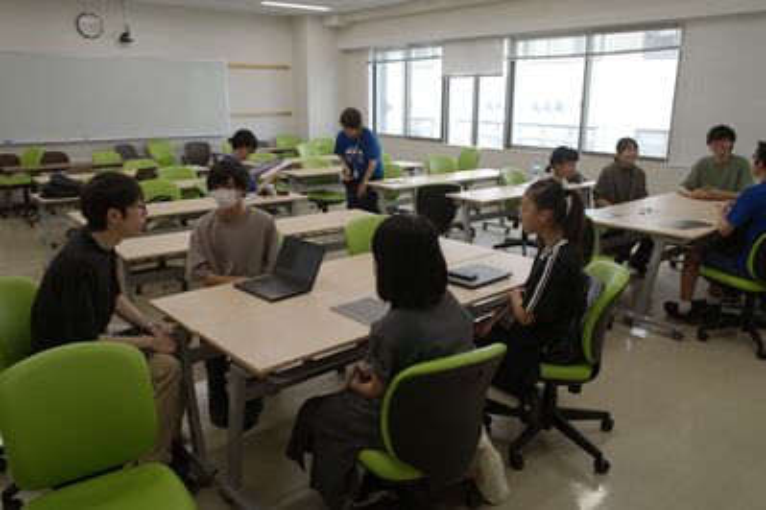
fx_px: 596
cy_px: 255
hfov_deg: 65.5
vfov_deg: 46.4
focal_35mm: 28
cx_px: 383
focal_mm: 18.3
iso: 500
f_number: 3.2
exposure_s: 1/160
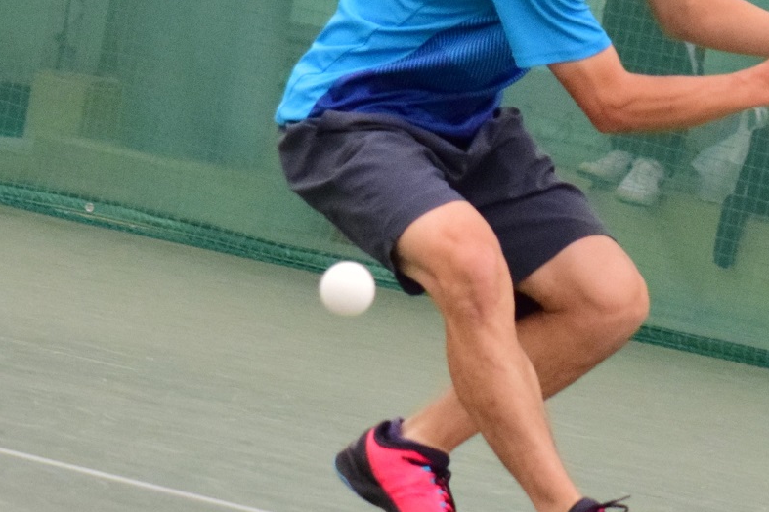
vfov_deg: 5.6
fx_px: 5252
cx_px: 589
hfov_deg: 8.4
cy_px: 143
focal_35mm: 246
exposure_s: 1/800
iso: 2500
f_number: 4.5
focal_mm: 86
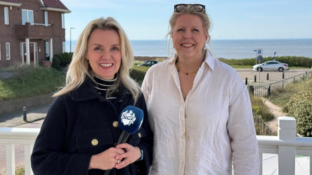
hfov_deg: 39.2
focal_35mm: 53
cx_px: 158
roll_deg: -0.3
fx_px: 438
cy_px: 78
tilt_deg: -3.7
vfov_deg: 22.6
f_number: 1.78
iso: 64
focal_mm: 6.76
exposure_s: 1/3610
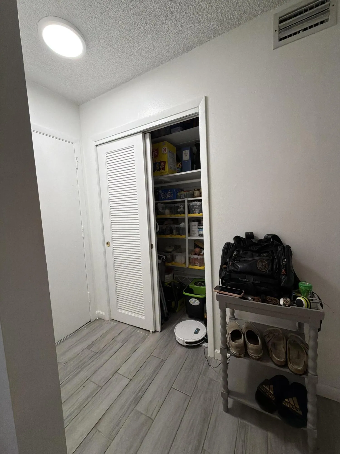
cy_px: 227
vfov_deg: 102.1
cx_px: 170
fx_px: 183
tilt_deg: -5.5
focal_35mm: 14
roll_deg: +2.1
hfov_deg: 85.7
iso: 320
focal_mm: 2.22
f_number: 2.2
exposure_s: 1/120
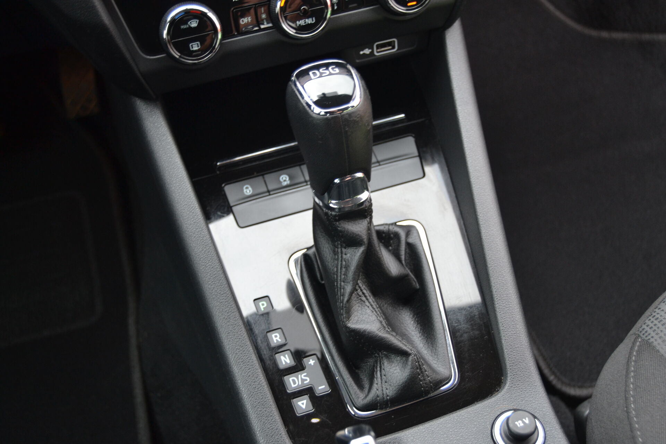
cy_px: 222
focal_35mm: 45
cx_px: 333
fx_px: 832
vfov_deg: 29.9
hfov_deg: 43.6
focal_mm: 30
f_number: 4.2
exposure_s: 1/60
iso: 500
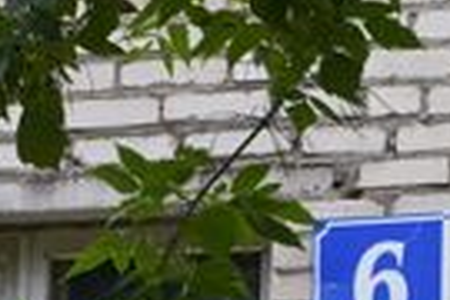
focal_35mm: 362
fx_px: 4525
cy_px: 167
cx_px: 702
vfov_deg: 3.8
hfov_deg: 5.6
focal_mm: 70
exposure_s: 1/160
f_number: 5.6
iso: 1600
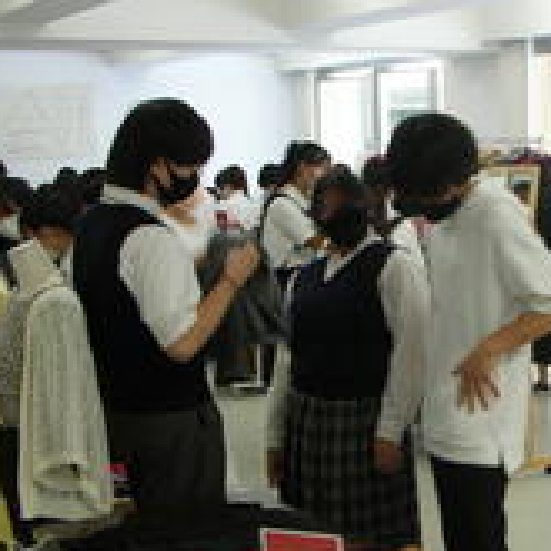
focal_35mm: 75
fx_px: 1351
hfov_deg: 22.3
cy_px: 364
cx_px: 541
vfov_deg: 23.0
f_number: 2.8
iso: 50
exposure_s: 1/10.5
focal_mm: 5.8
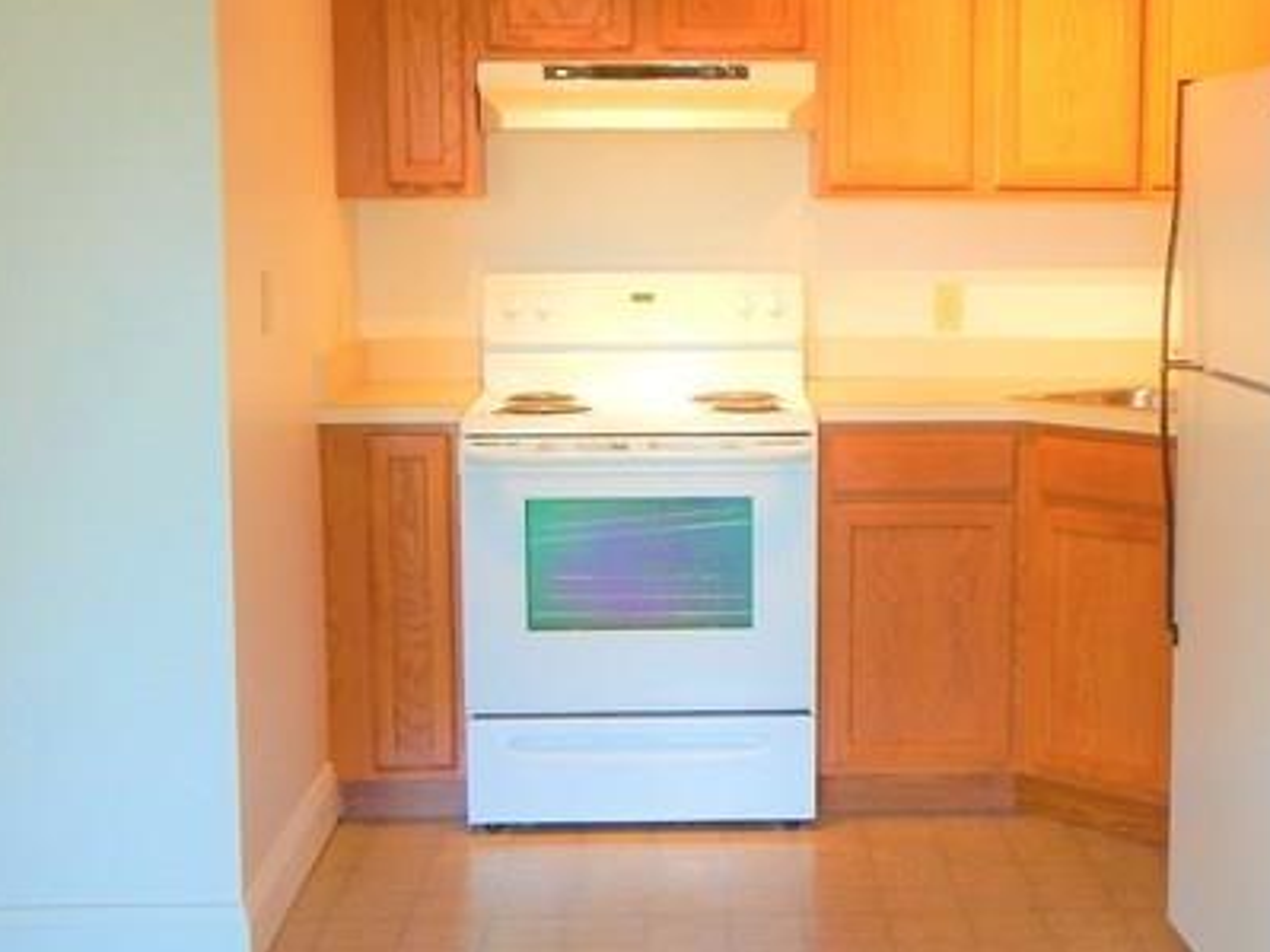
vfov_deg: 24.8
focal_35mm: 59
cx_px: 796
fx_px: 2164
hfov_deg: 32.6
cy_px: 449
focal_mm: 4
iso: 140
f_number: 3
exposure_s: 1/30
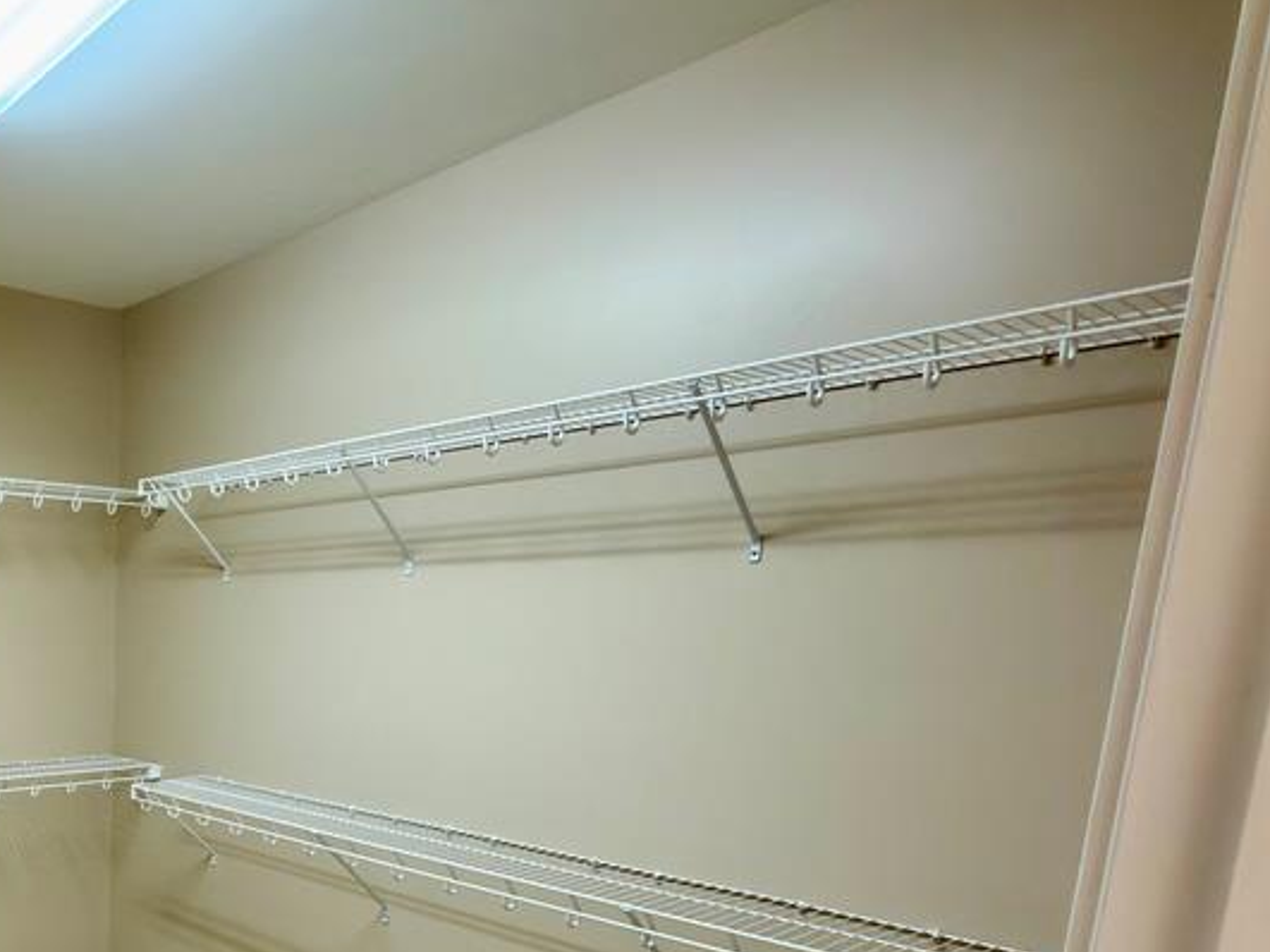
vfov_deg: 48.1
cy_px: 780
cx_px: 84
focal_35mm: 27
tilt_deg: -9.3
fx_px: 990
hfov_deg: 55.0
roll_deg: -1.2
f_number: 2.2
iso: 125
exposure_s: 1/30
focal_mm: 2.22
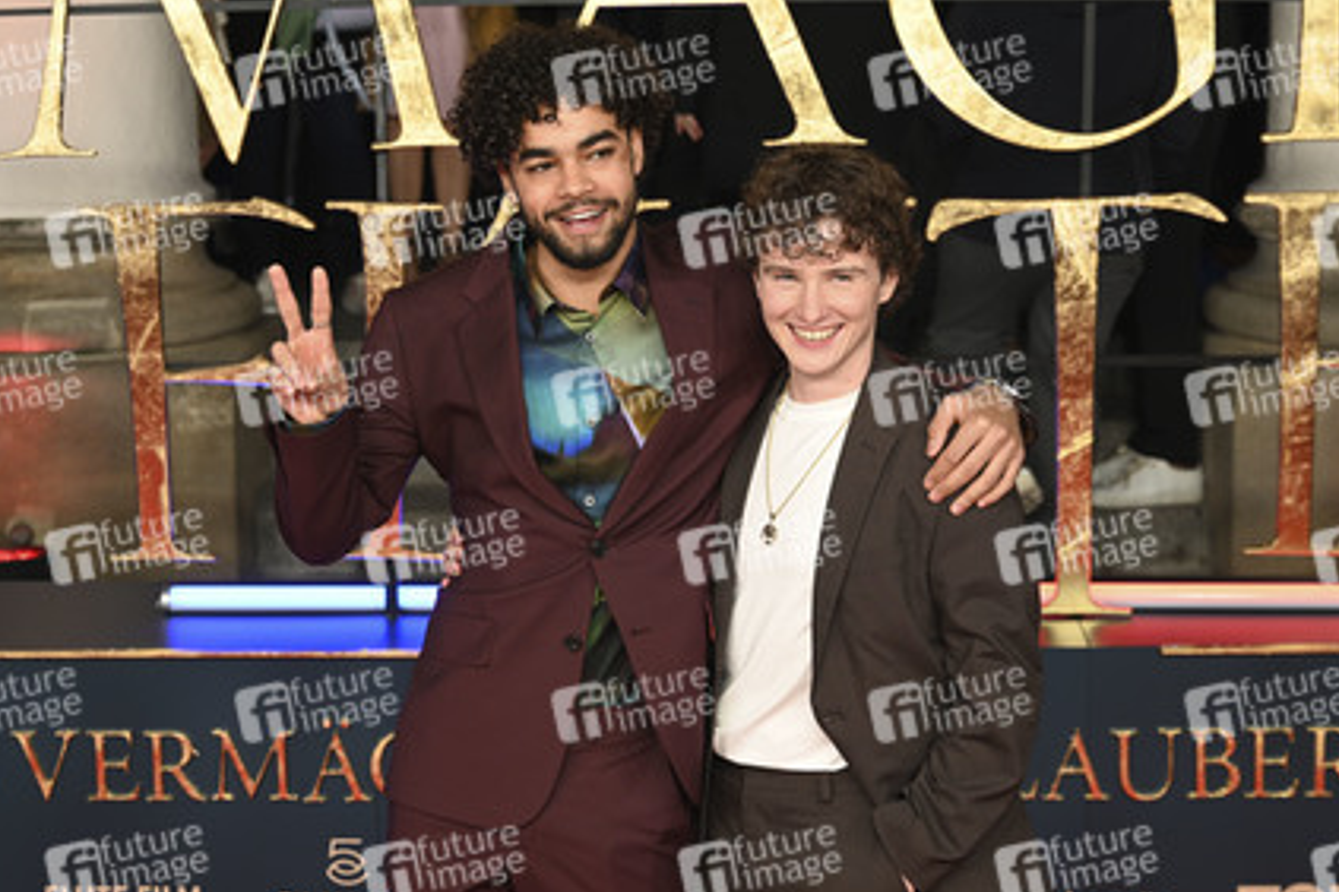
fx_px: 2975
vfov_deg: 17.1
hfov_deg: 25.4
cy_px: 468
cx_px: 676
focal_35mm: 80
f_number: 5.6
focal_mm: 75
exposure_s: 1/125
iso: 640
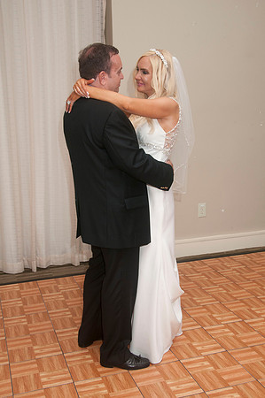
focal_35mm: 40
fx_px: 448
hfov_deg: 32.9
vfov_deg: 48.0
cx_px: 132
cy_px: 199
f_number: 5.6
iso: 400
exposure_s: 1/60
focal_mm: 27
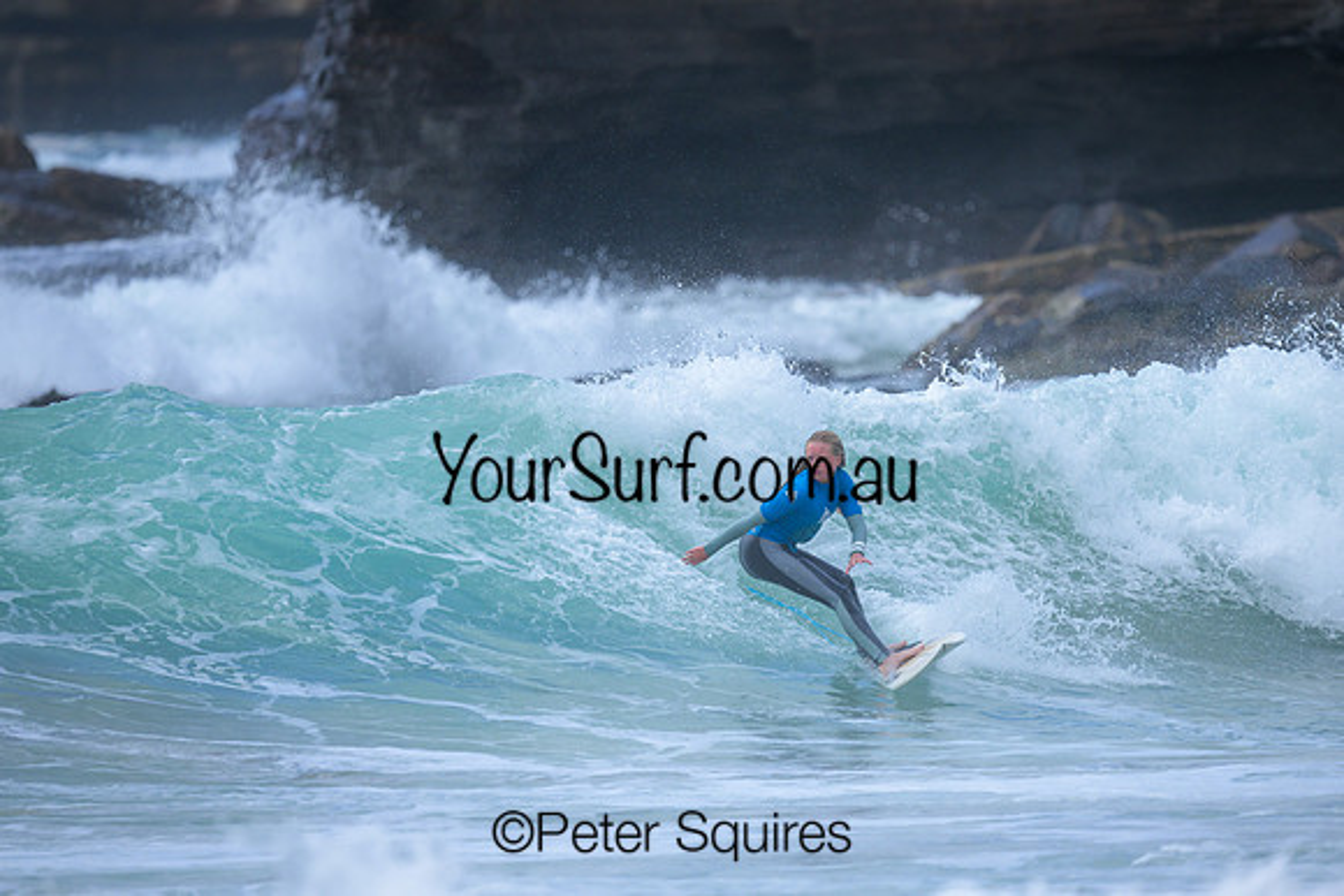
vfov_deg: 1.7
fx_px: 29872
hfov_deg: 2.6
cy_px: 448
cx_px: 672
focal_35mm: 800
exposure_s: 1/2000
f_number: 6.3
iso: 360
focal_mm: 800
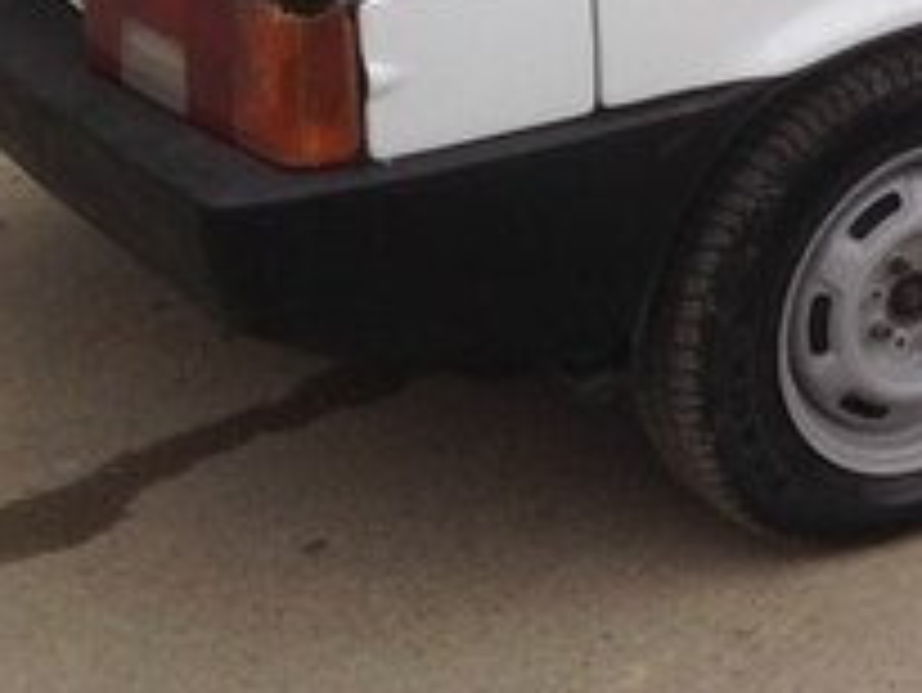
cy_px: -200
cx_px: 1192
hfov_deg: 17.4
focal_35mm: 106
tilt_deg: -10.2
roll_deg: -3.4
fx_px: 2825
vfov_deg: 13.5
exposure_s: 1/630
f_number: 2.4
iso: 50
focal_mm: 4.12
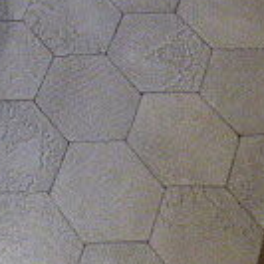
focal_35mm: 85
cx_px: -95
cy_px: -139
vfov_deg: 18.1
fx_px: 733
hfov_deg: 18.7
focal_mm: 3.58
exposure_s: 1/50
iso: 400
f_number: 2.8
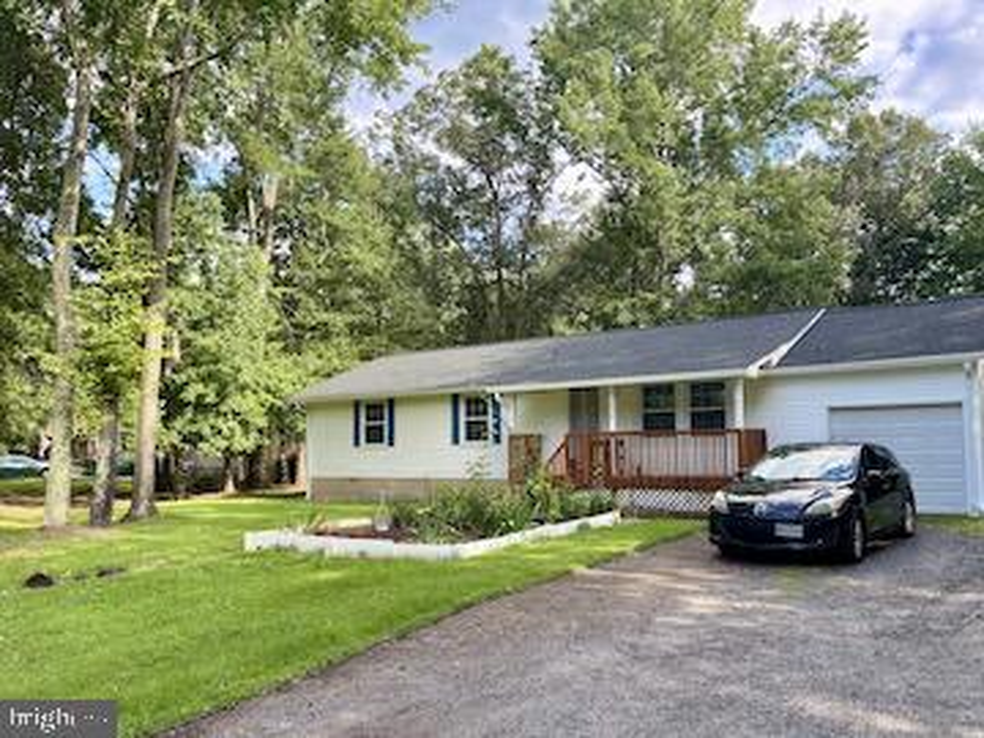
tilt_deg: +2.8
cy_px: 369
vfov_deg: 53.1
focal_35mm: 26
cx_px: 492
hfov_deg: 67.3
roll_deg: +1.2
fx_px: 739
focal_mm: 5.96
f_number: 1.6
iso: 50
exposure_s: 1/405
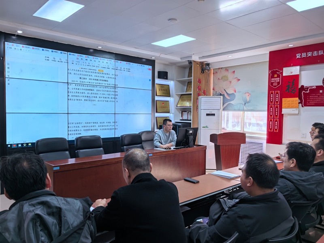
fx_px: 253
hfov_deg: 65.3
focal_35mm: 27
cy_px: 122
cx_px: 162
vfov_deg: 51.4
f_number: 2
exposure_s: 1/120
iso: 125
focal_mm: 5.75
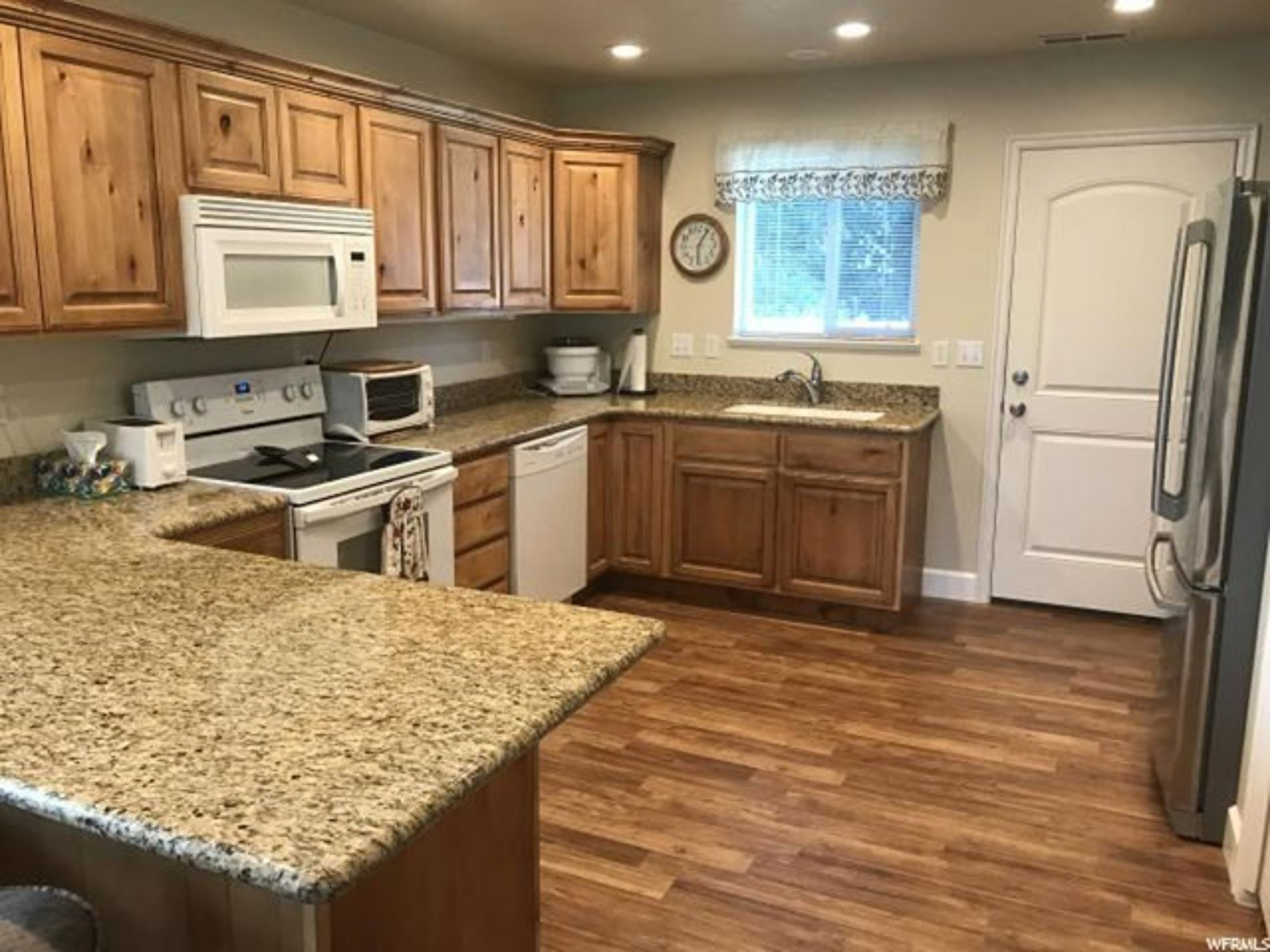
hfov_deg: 63.4
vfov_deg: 49.7
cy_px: 476
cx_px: 635
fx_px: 1027
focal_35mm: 28
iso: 40
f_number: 1.8
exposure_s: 1/30
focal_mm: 3.99
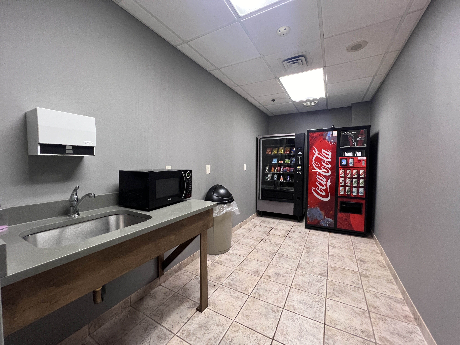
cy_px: 172
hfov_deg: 106.2
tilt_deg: -2.9
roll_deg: -0.6
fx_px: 173
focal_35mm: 13
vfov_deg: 89.9
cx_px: 230
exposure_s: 1/60
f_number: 1.8
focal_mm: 1.57
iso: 320
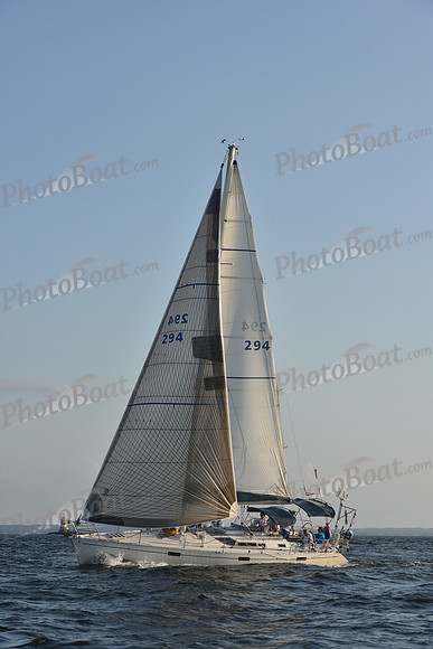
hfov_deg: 14.0
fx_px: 1767
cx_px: 216
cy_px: 324
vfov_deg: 20.8
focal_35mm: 98
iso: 320
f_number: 8
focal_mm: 98
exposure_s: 1/1000
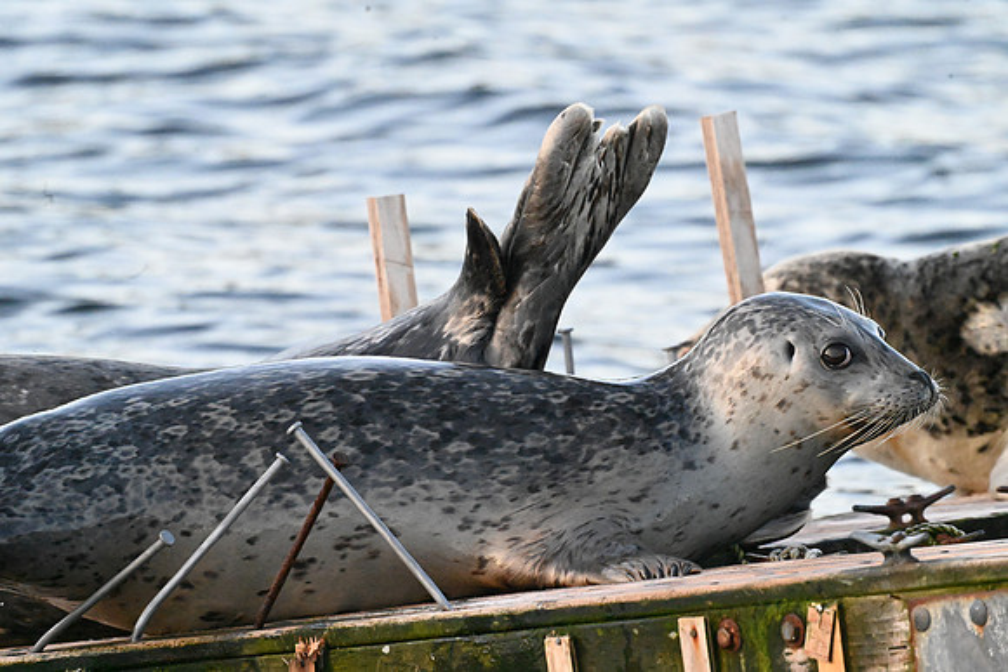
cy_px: 336
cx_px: 504
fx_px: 33606
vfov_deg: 1.1
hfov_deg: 1.7
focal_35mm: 1200
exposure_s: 1/1250
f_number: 13
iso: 20000
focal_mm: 1200
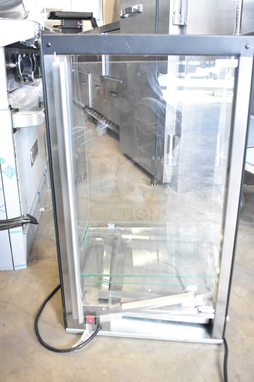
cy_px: 191
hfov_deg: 40.0
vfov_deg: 57.2
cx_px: 127
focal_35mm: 33
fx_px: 349
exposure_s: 1/125
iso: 6400
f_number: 5.6
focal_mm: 22
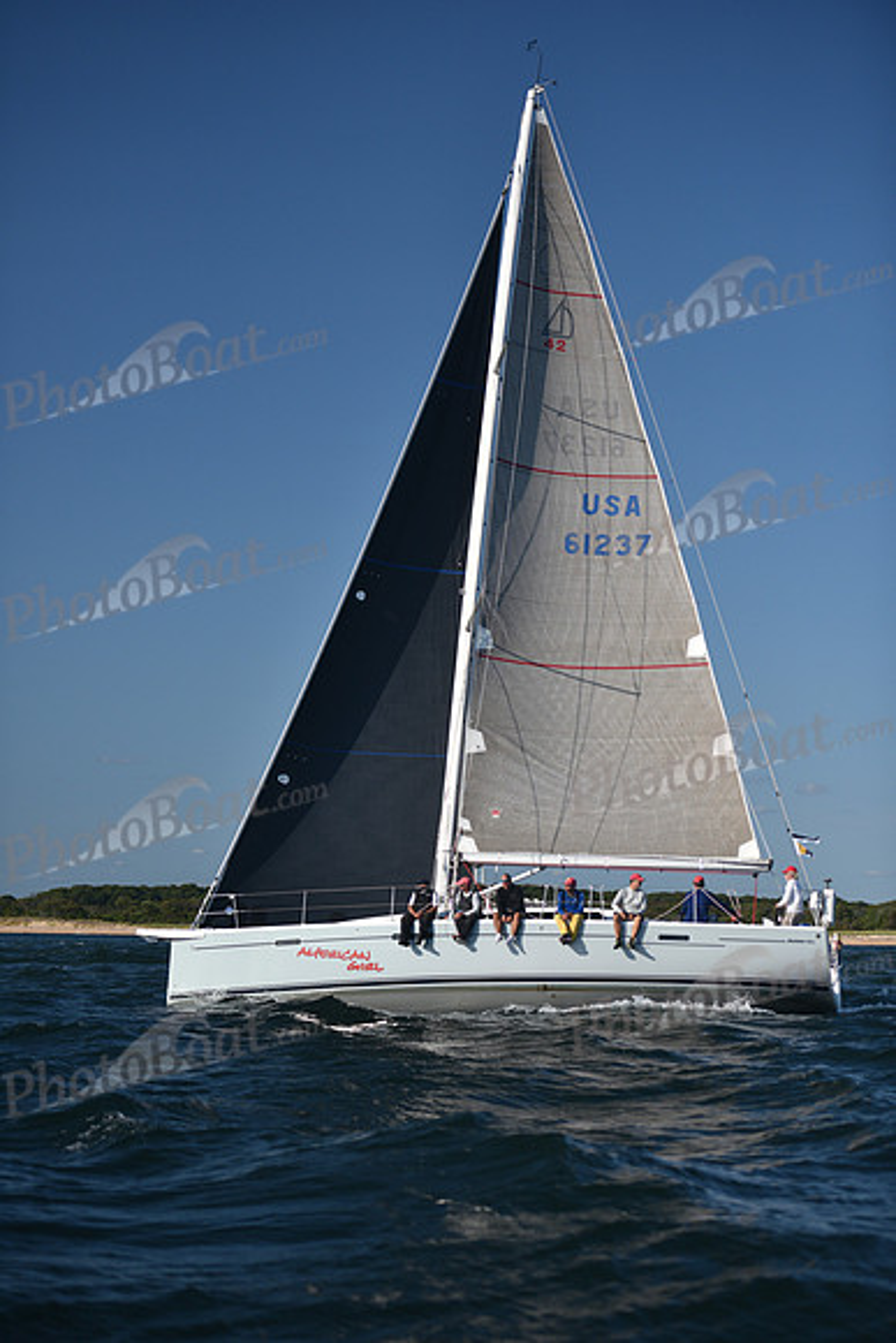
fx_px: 2612
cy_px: 672
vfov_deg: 28.8
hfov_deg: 19.5
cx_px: 448
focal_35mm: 70
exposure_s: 1/3200
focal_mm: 70
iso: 250
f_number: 2.8
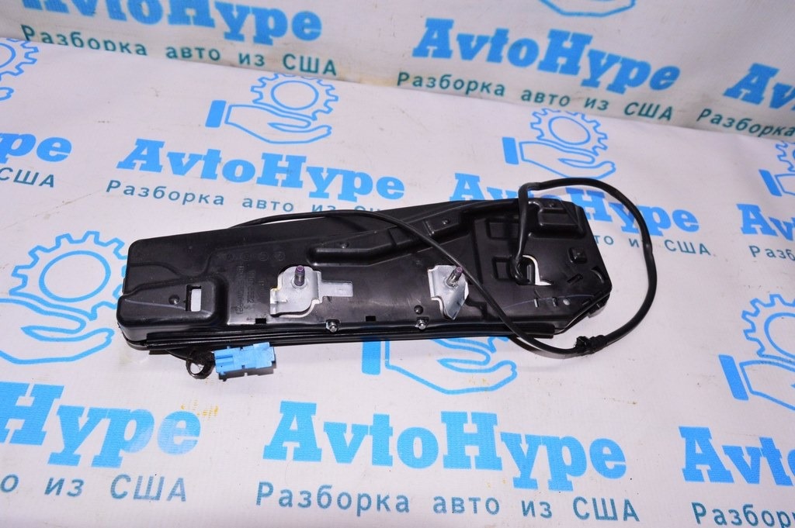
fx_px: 596
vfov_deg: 47.9
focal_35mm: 27
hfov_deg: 67.4
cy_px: 264
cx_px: 398
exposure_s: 1/200
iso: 1600
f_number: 8
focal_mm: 18
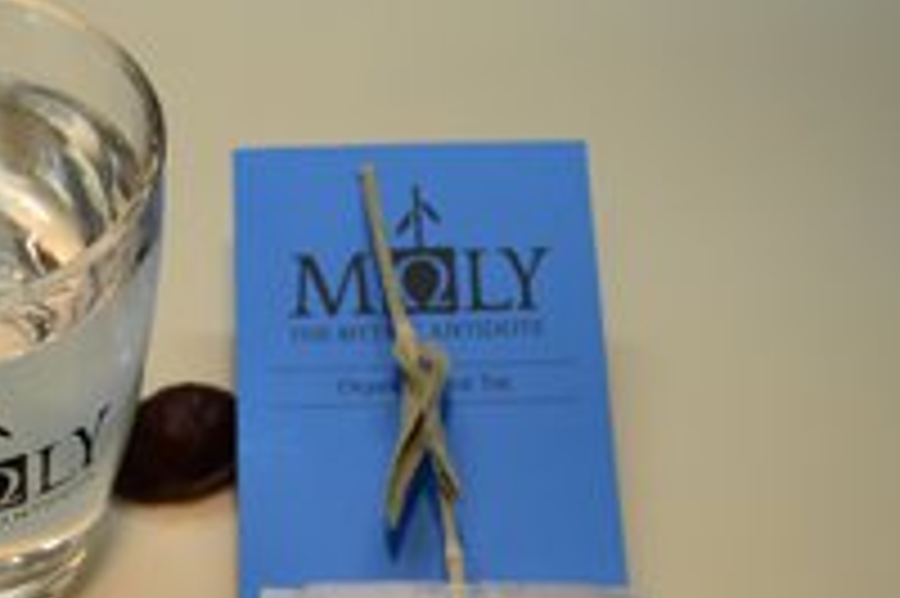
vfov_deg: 15.0
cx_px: 194
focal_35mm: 90
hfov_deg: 22.4
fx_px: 2248
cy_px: 519
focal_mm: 30
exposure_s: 1/30
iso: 200
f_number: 4.5
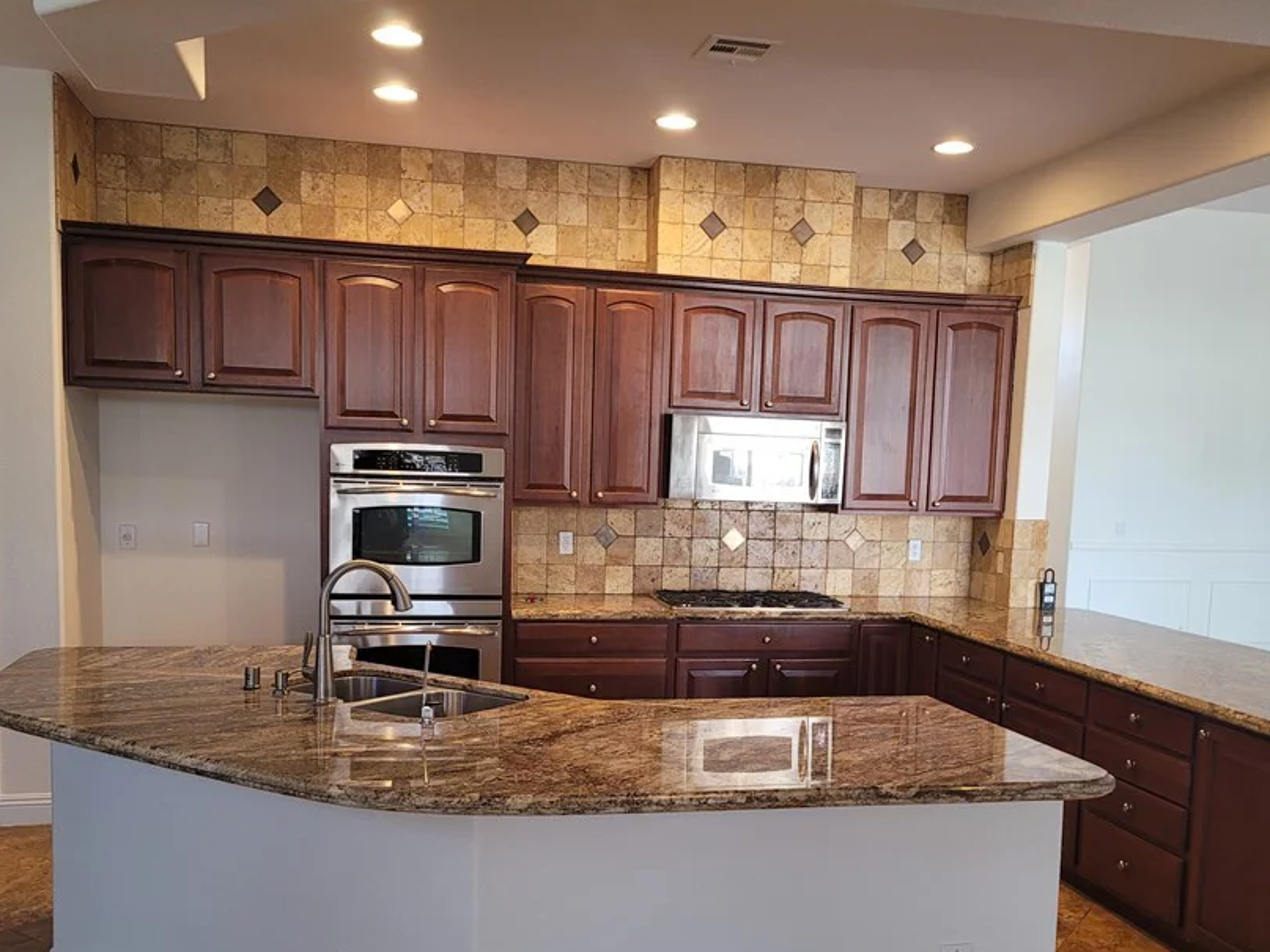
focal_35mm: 33
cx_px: 666
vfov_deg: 42.6
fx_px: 1211
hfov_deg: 55.3
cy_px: 595
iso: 200
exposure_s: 1/60
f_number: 1.8
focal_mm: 5.4
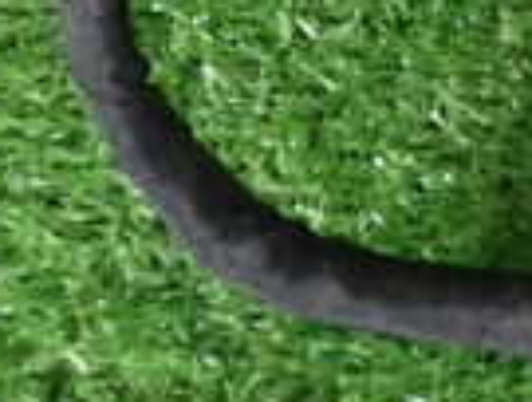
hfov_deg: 12.9
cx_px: 1064
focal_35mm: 133
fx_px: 2049
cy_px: -359
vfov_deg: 10.4
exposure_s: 1/60
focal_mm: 5.4
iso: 200
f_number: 2.3
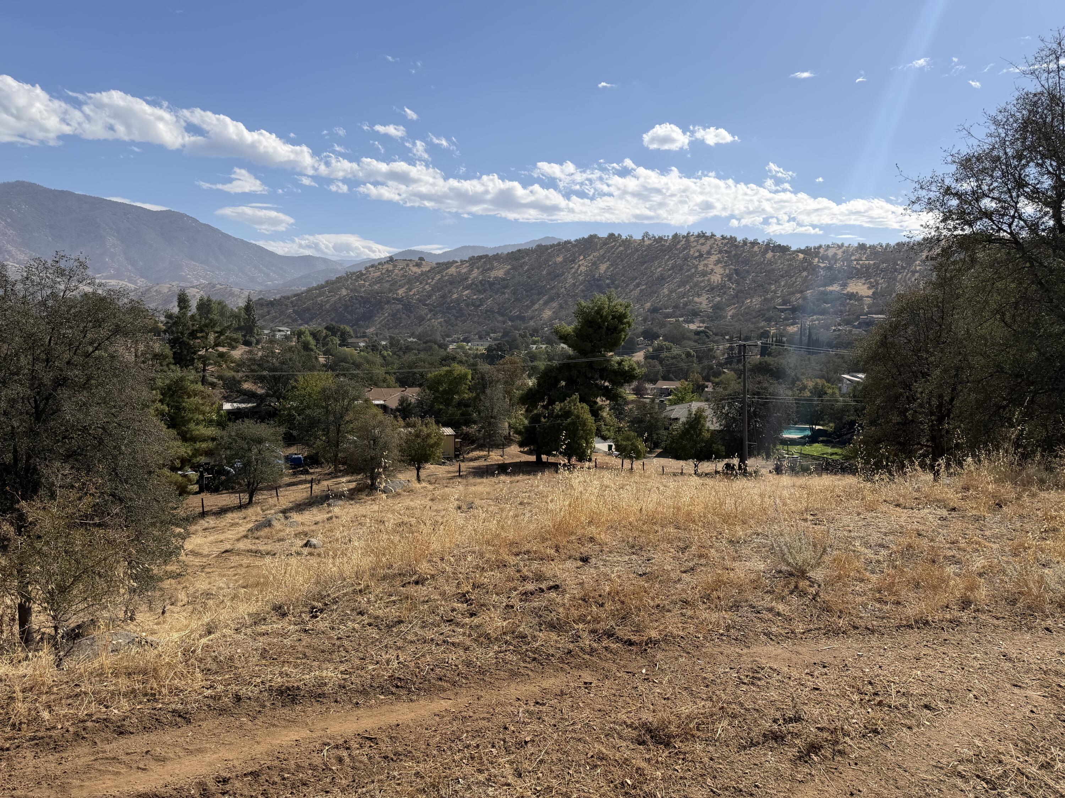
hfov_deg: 71.6
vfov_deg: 56.8
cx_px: 532
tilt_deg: -6.1
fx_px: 738
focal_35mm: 24
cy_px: 399
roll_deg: -1.3
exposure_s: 1/6173
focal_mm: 6.76
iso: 80
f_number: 1.78
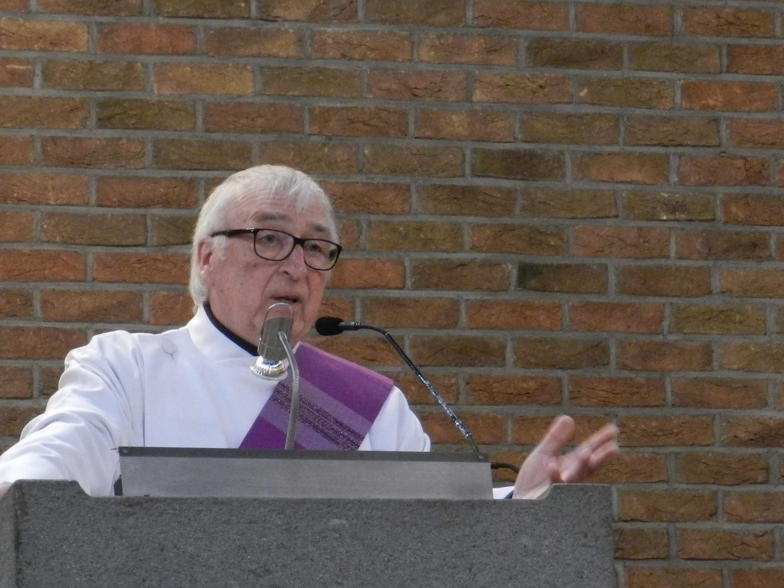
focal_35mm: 250
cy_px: 436
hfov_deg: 7.9
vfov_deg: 5.9
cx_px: 373
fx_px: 5662
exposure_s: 1/15
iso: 800
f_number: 5.1
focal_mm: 25.7
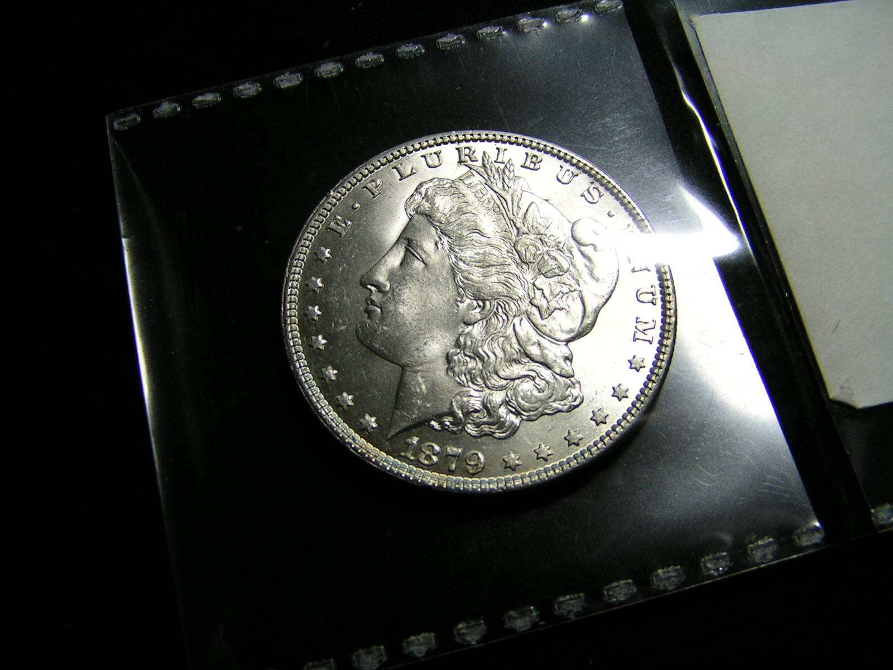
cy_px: 335
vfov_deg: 37.7
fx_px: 980
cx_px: 446
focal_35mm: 38
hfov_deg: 49.0
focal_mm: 5.8
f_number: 4
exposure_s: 1/80
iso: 50
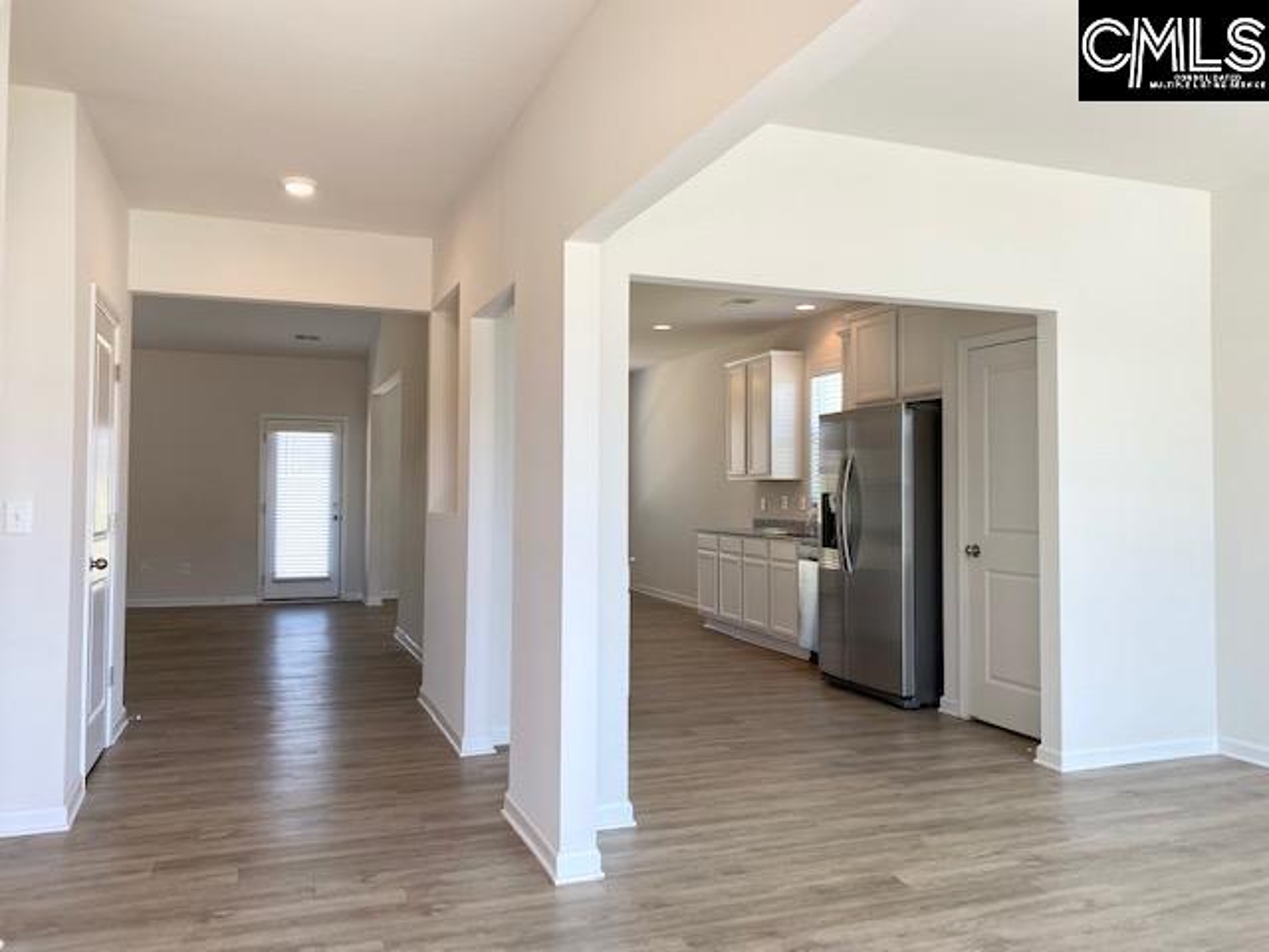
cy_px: 476
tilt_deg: +0.9
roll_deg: +0.2
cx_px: 634
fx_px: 953
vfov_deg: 53.1
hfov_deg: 67.3
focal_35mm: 26
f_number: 1.8
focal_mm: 4.25
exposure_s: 1/120
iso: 40
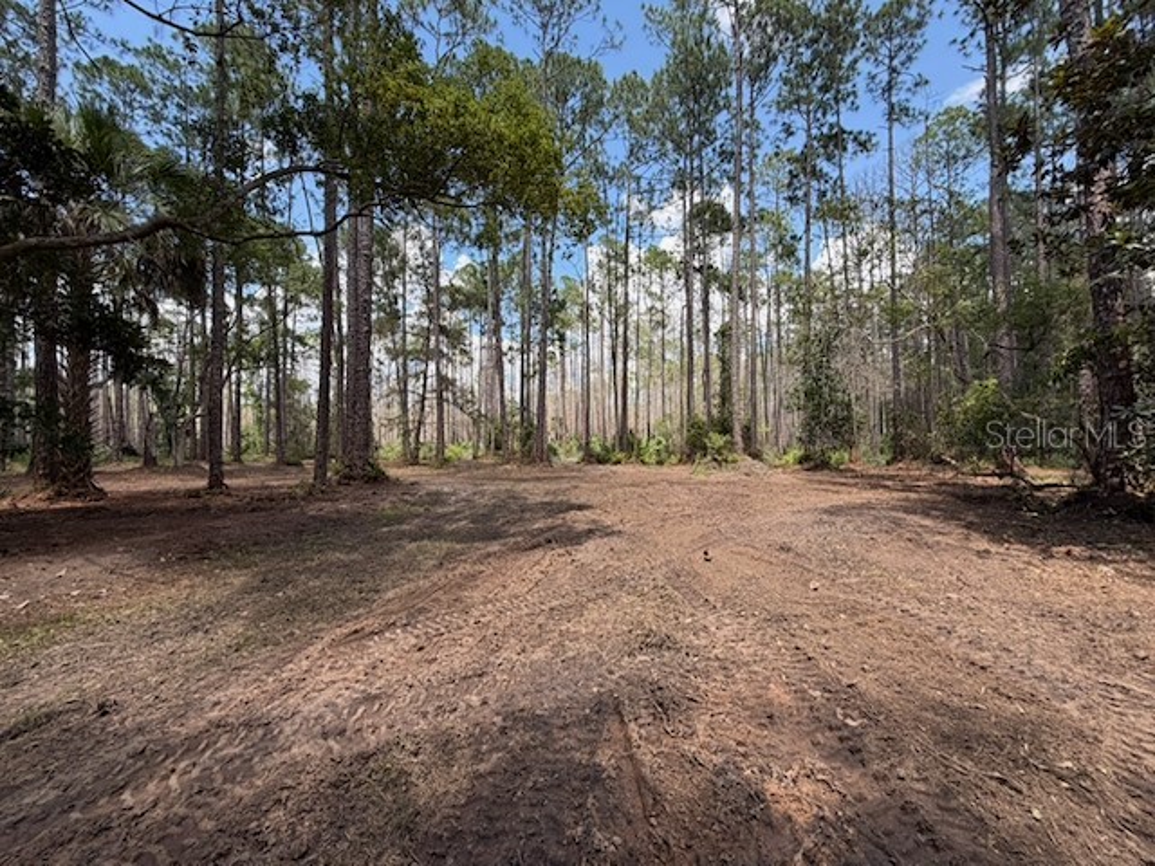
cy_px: 433
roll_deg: +1.1
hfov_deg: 102.1
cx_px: 578
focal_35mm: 14
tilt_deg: +1.9
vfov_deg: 85.7
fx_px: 467
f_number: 2.2
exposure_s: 1/372
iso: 50
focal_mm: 2.22
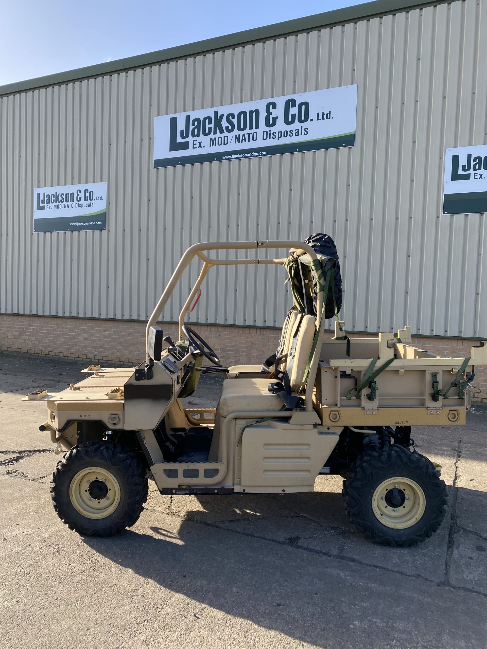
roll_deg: -0.9
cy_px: 324
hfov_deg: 53.1
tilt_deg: -1.4
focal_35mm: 26
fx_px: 488
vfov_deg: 67.3
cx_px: 244
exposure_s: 1/728
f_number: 1.8
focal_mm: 4.25
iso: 32
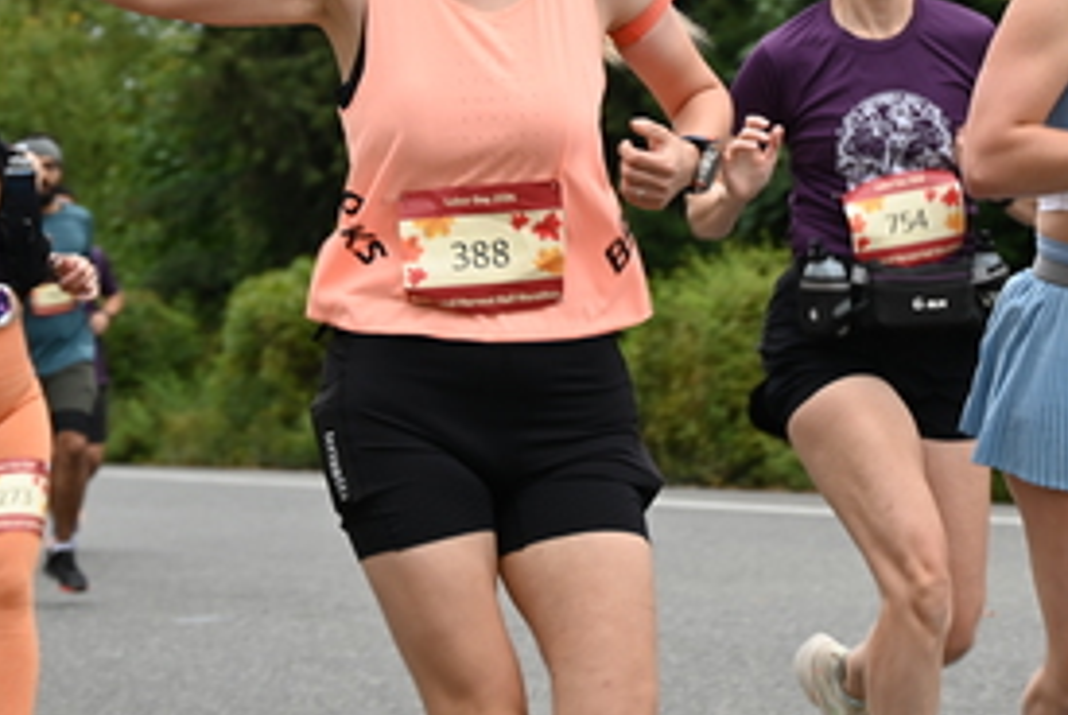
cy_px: 91
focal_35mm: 182
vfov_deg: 7.5
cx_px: 742
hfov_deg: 11.3
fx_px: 5405
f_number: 6.3
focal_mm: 91
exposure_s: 1/125
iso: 400
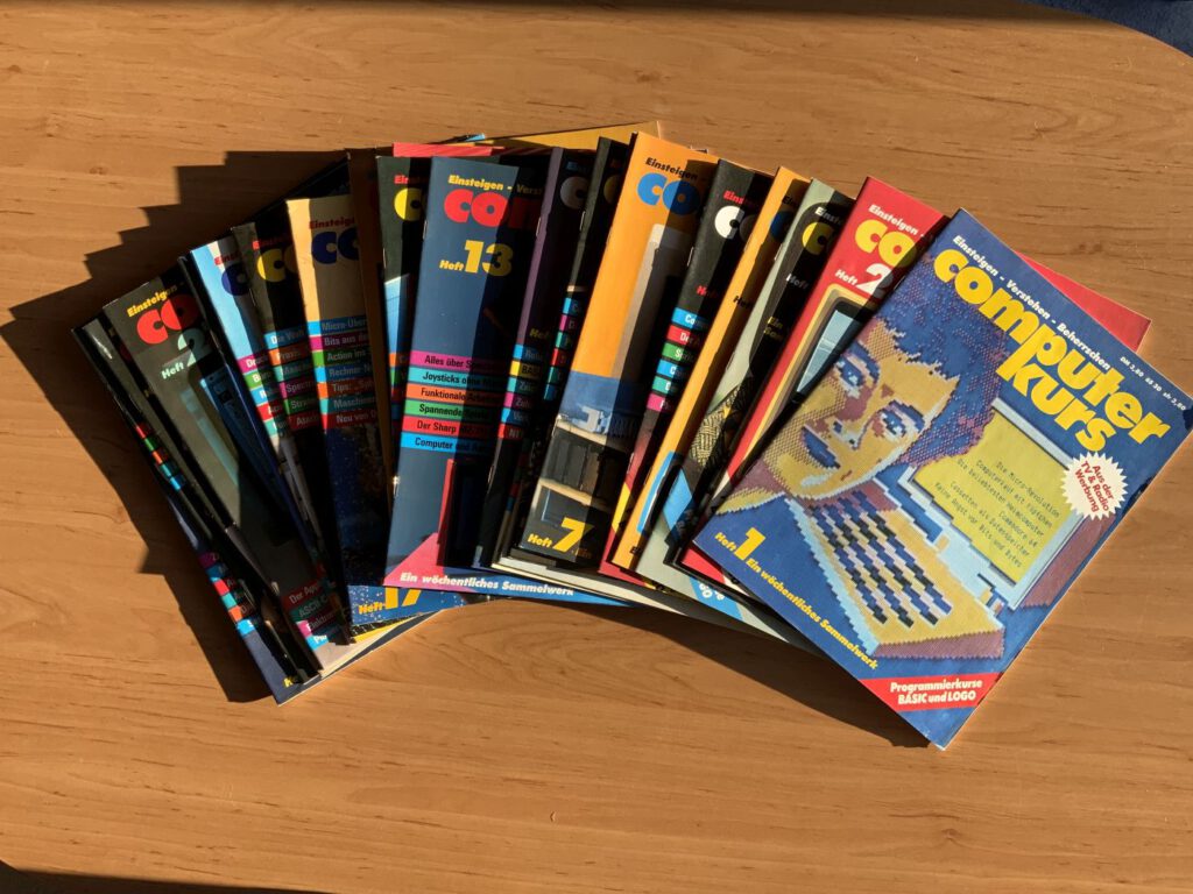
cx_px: 596
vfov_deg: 48.2
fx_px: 999
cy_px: 447
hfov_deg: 61.7
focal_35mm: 29
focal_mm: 3
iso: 16
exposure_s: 1/394
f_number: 1.8
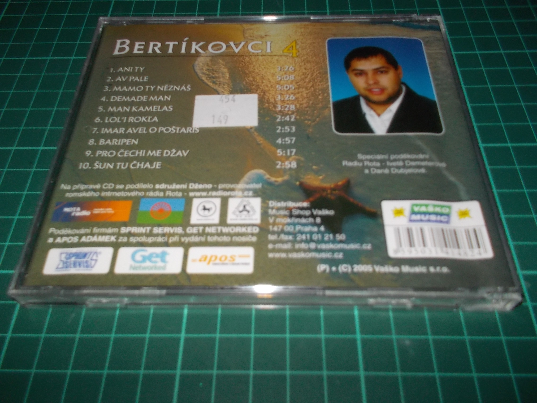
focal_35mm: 29
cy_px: 202
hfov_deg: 61.7
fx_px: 450
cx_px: 268
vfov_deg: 48.2
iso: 200
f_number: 3.3
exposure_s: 1/30
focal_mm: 4.1
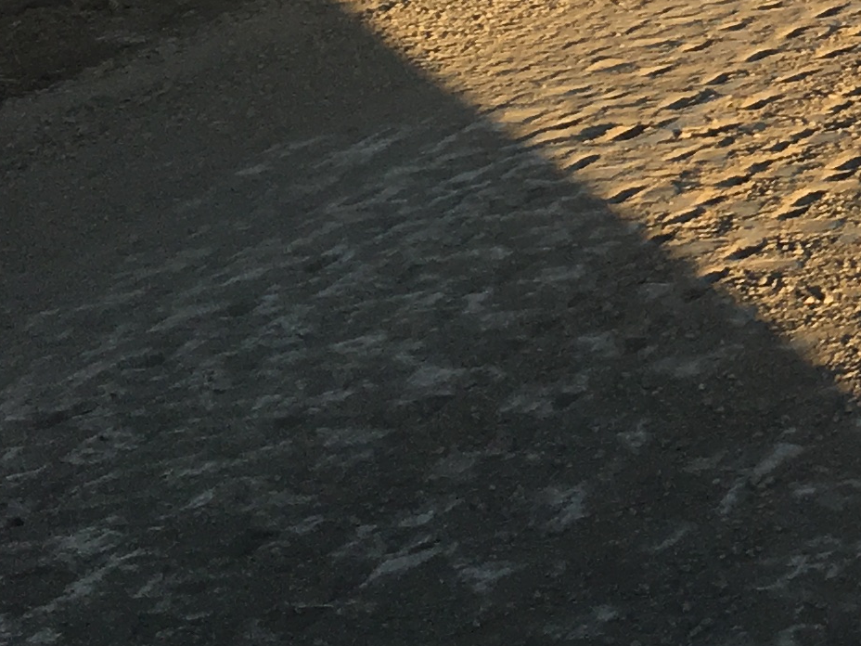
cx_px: 1828
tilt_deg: -1.6
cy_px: -425
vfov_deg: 11.1
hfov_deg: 13.1
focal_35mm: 126
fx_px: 3134
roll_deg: -1.6
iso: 25
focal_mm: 4.15
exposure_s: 1/785
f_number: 2.2
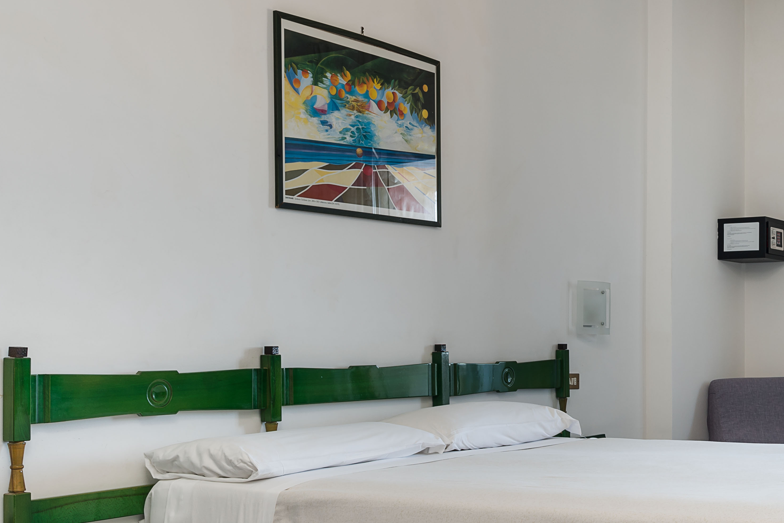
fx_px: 1111
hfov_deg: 35.9
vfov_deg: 26.5
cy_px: 294
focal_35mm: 51
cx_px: 744
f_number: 8
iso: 100
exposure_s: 1/2.5
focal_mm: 19
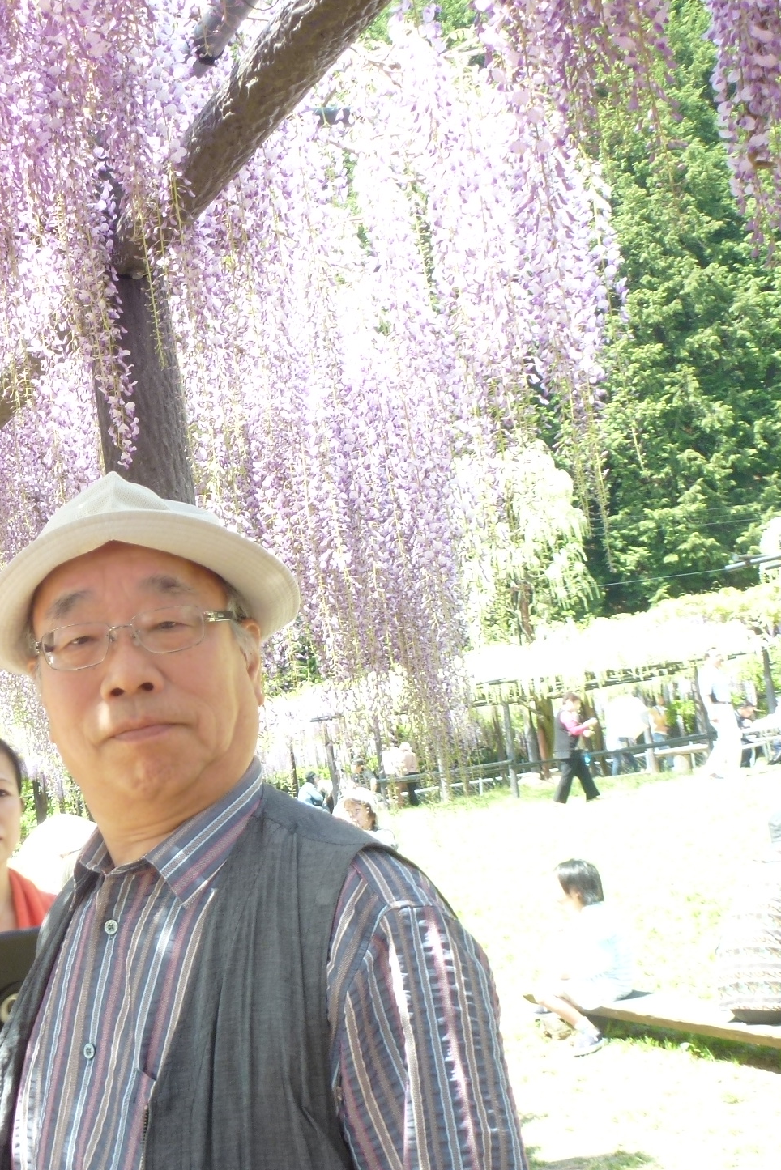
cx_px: 8
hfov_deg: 23.2
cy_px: 580
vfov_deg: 35.6
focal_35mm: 56
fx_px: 1821
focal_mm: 6.8
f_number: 3.8
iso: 100
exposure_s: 1/80
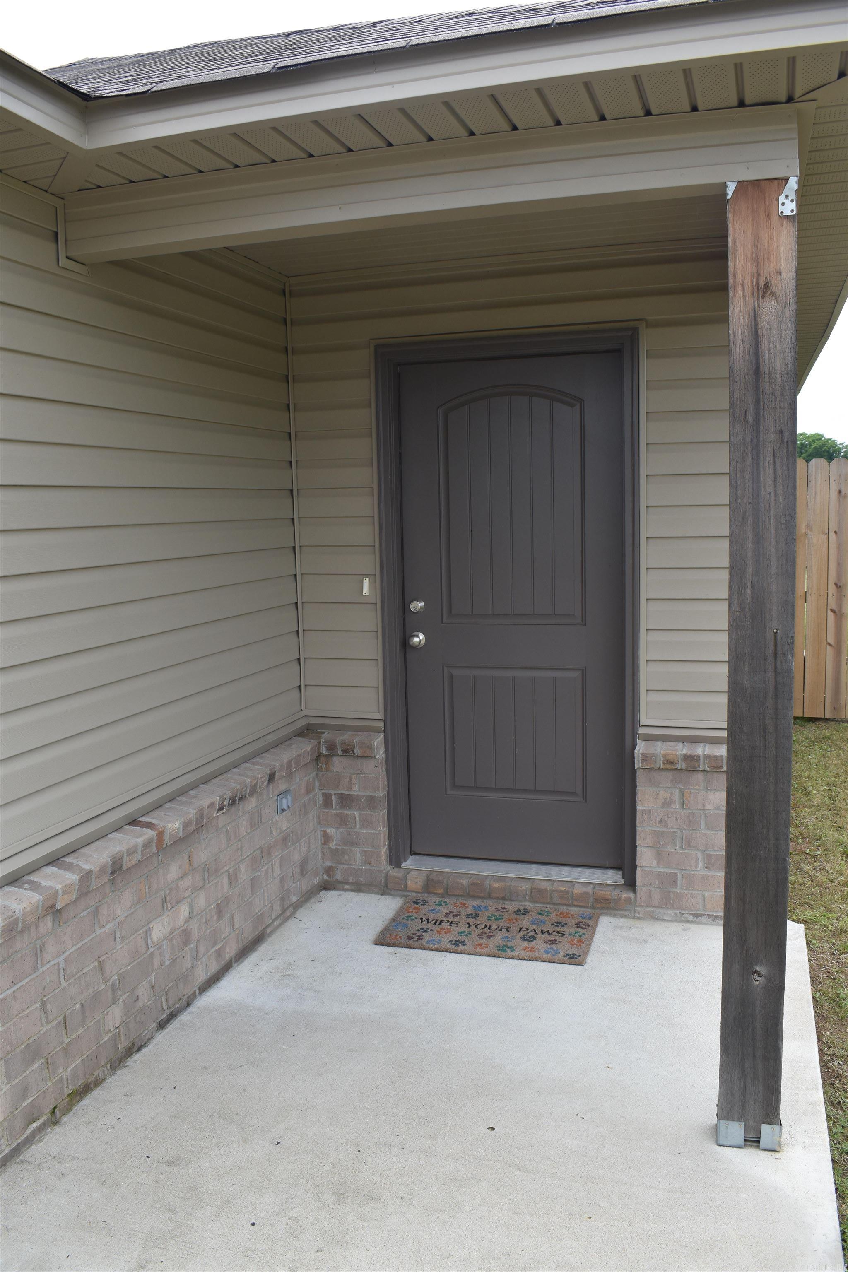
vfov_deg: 61.9
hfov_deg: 43.6
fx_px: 1060
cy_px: 636
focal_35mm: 30
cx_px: 424
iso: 200
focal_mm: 20
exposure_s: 1/250
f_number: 8
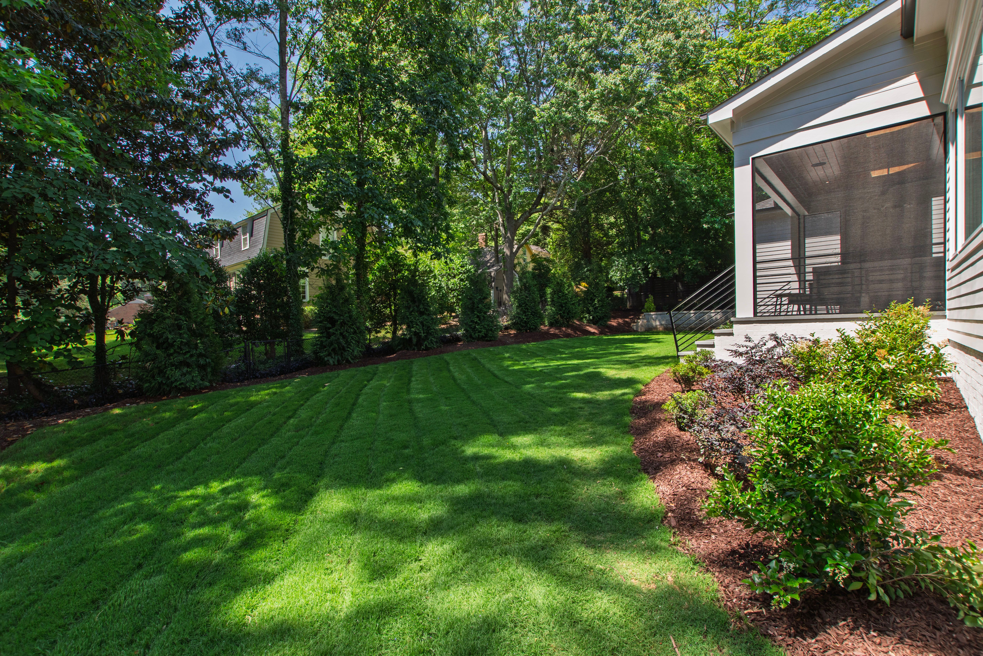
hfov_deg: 100.4
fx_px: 410
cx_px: 492
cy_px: 328
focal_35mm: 15
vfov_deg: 77.3
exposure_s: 1/100
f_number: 8
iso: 100
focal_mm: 10
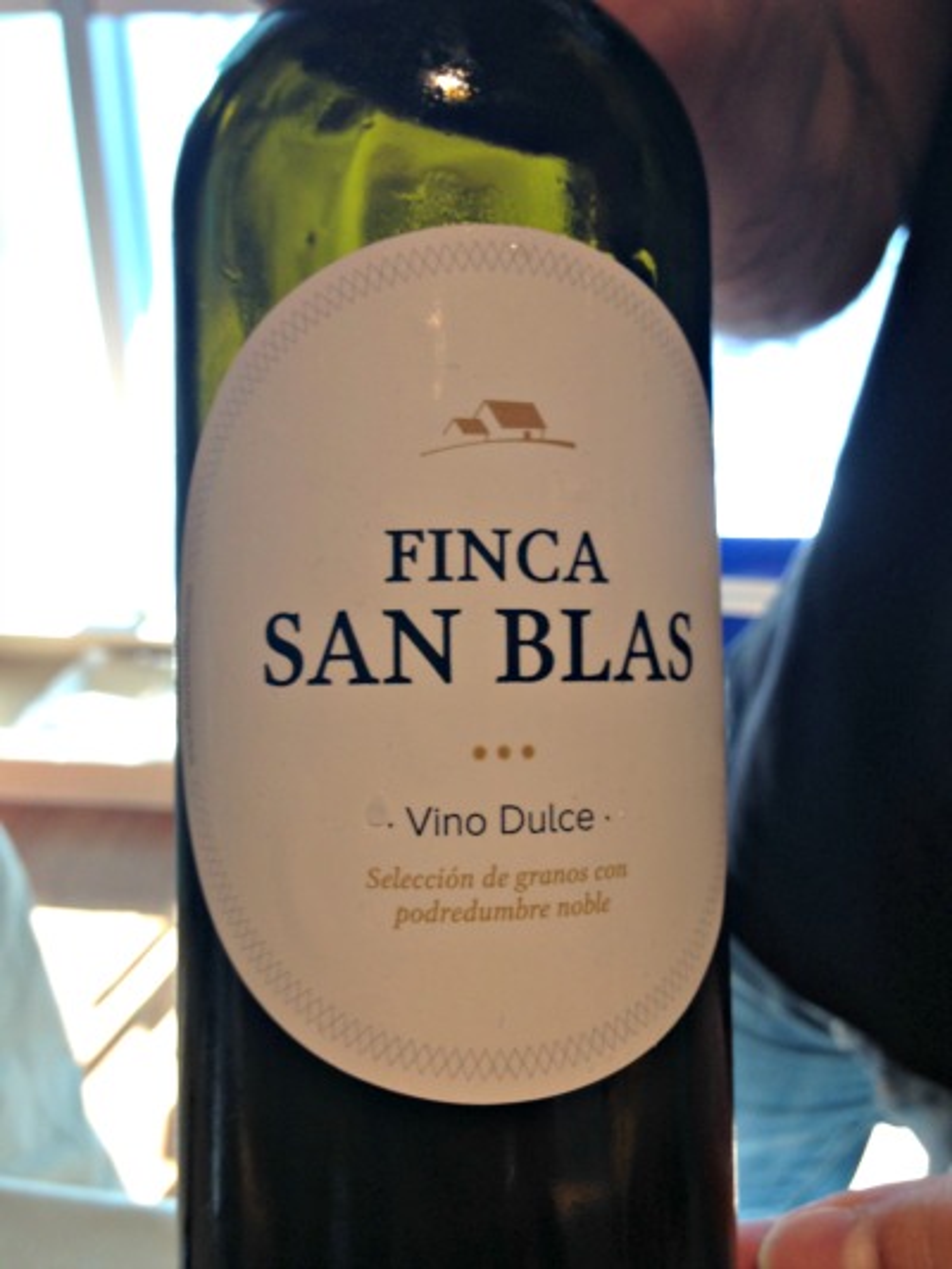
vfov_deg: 55.3
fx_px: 1210
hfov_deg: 43.0
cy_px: 634
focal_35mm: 33
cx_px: 476
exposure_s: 1/20
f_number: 2.4
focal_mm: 4.12
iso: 50
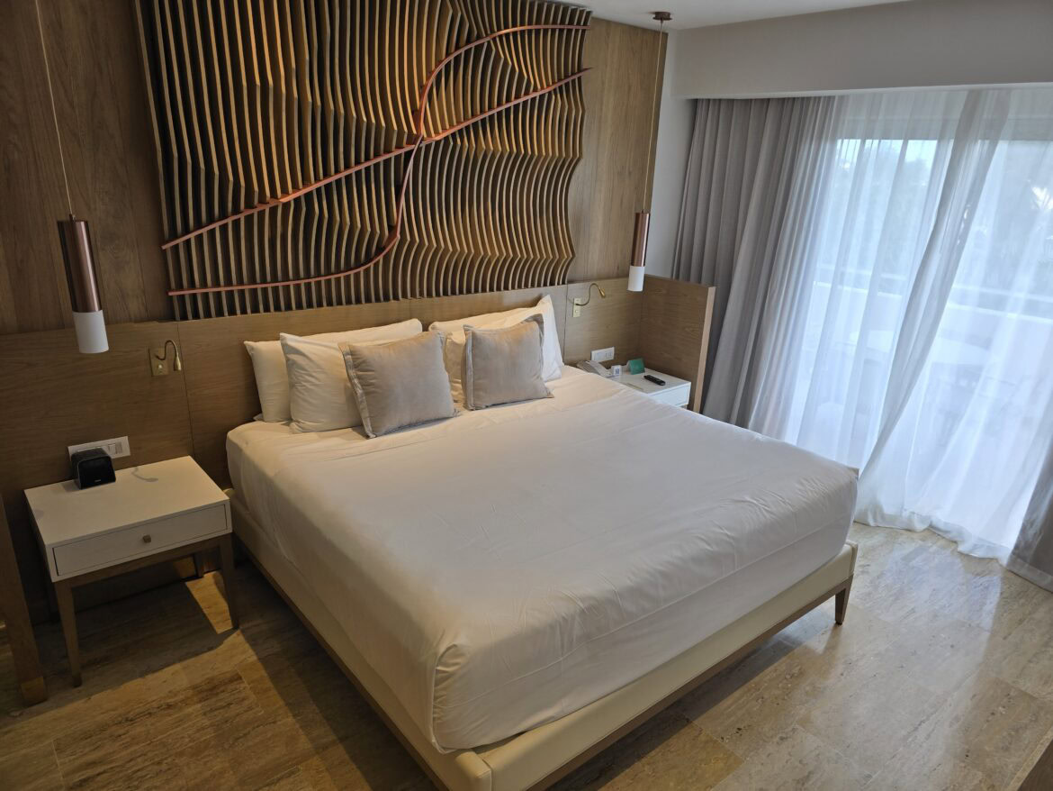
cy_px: 396
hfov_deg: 73.9
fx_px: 700
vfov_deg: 58.9
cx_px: 526
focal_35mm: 23
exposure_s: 1/120
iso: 50
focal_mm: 6.3
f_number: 1.7
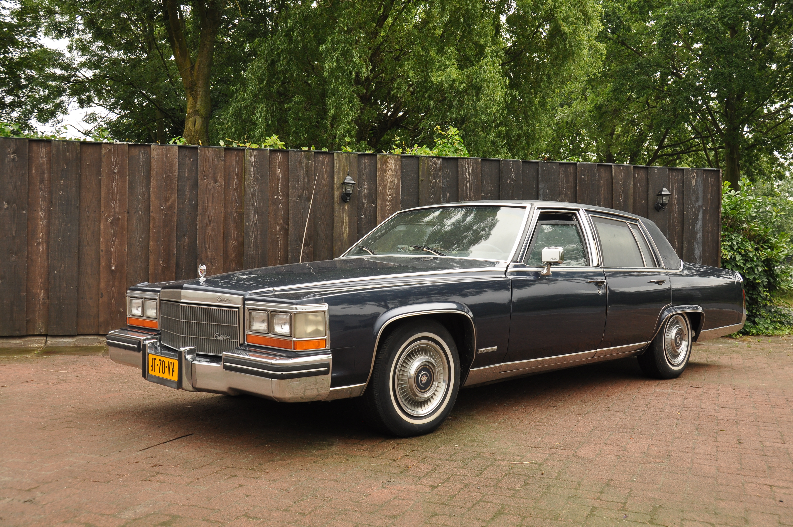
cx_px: 396
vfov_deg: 36.8
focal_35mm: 36
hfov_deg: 53.2
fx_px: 792
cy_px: 264
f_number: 7.1
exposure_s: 1/400
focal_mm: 24
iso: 320
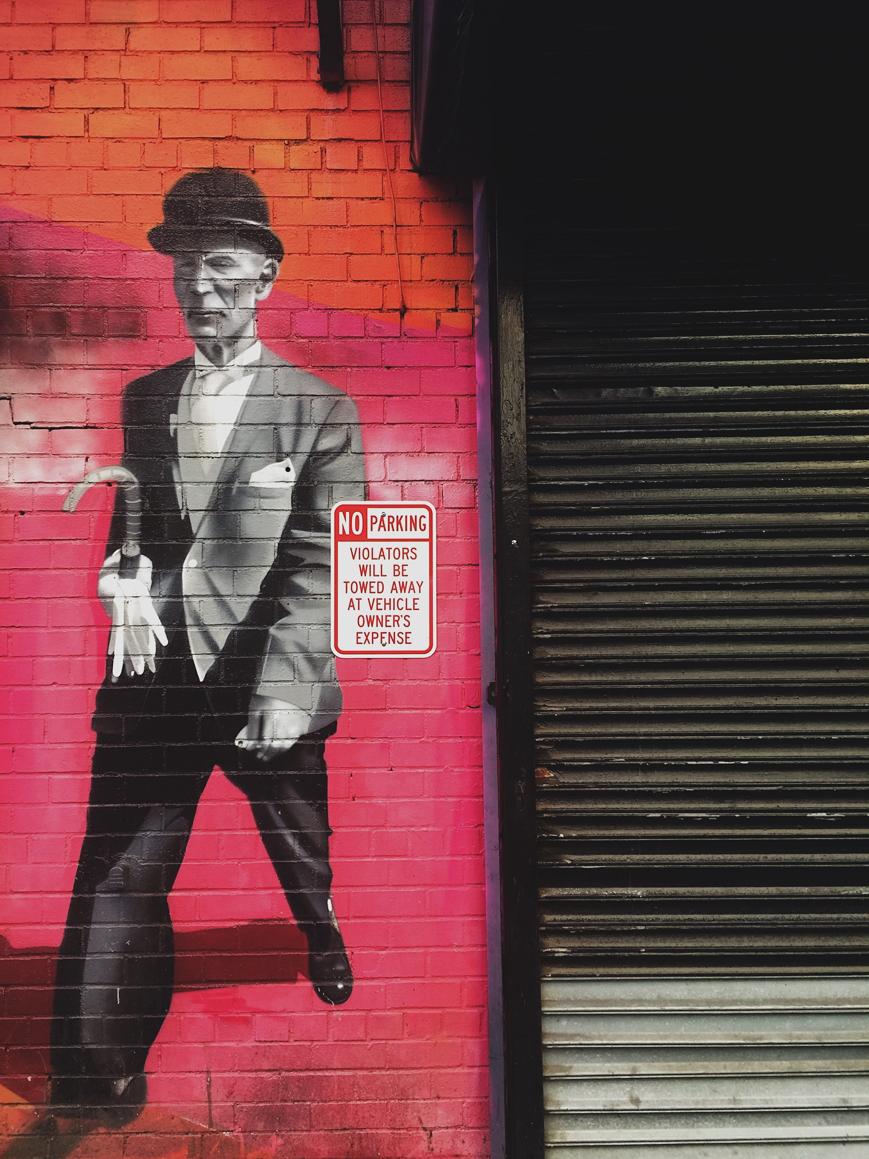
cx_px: 434
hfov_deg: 48.2
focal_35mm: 29
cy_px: 580
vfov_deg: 61.7
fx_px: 971
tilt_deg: +1.7
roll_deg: +1.2
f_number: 2.2
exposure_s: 1/40
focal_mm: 4.15
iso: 32
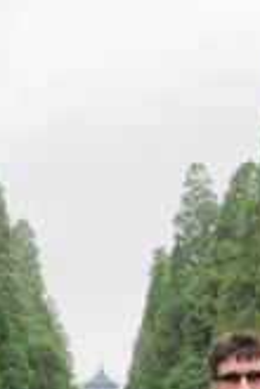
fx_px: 1105
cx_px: 180
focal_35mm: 102
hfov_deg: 13.4
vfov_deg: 18.3
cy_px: 540
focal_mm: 35
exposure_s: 1/180
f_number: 4.8
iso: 1000
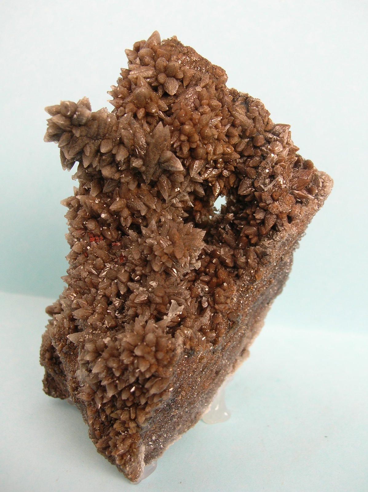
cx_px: 184
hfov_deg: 39.6
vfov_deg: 51.4
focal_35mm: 36
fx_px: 511
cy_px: 246
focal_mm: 6
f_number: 2.7
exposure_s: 1/41.1
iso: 50
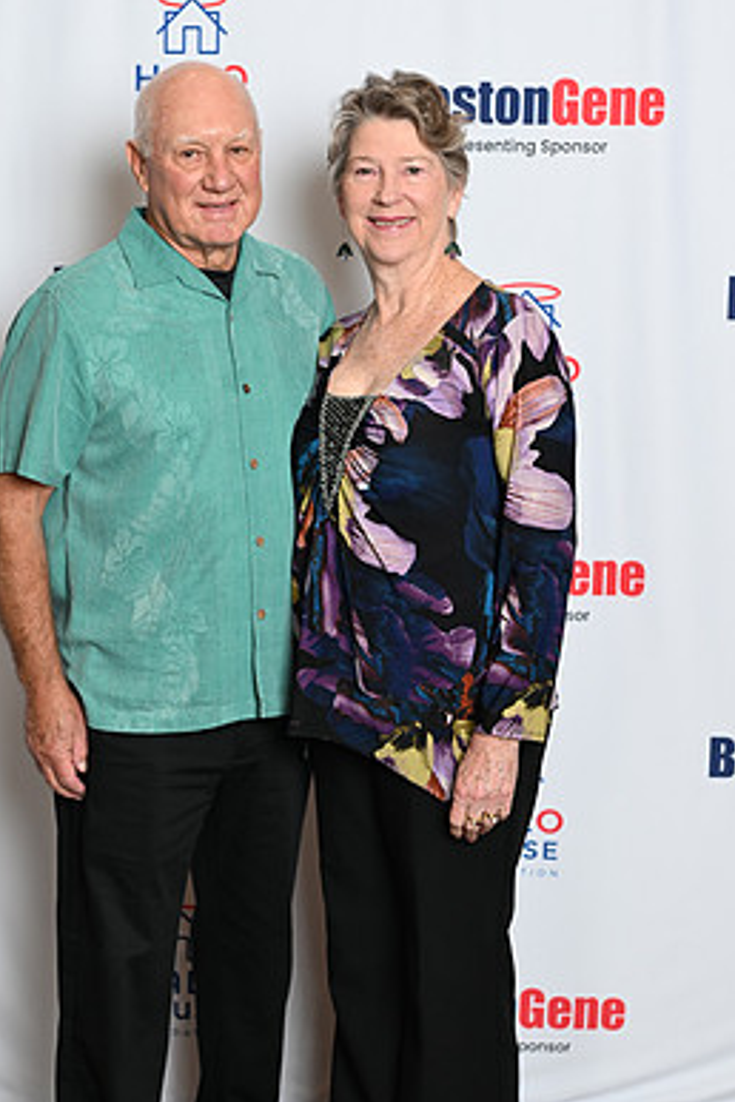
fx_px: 2205
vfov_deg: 28.0
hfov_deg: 18.9
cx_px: 272
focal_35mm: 72
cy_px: 635
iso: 200
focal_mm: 48
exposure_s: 1/60
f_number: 3.2
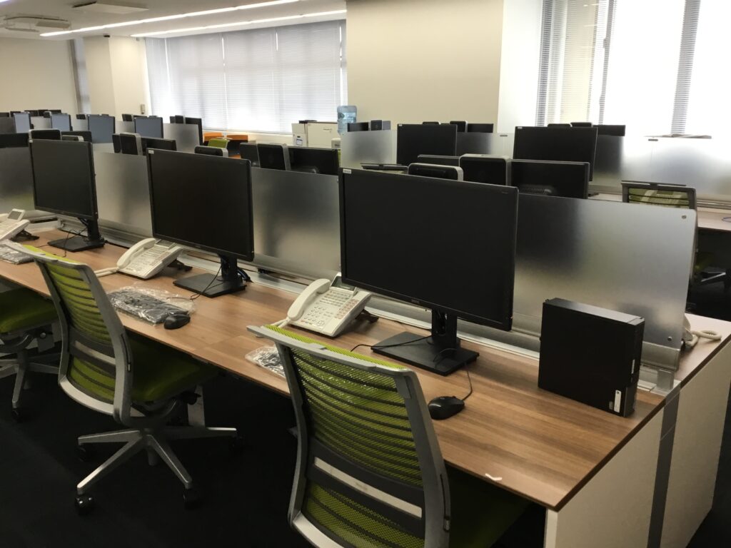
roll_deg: +0.8
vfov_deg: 45.4
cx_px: 366
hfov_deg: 58.4
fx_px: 655
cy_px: 274
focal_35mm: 31
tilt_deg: -15.8
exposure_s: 1/30
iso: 25
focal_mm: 3.3
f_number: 2.4
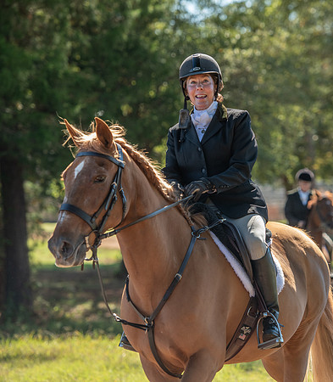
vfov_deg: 11.0
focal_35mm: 170
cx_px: 205
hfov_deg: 9.6
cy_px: 191
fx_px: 1985
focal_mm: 125
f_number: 4
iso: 280
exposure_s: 1/320
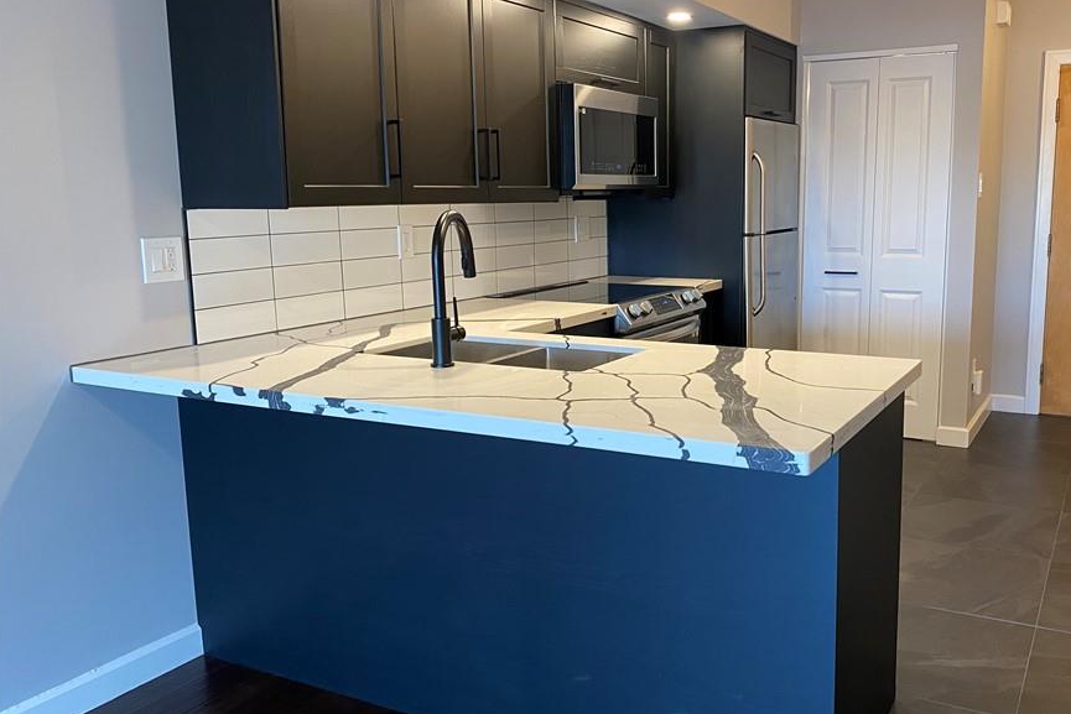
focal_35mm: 32
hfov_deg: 58.4
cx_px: 625
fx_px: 952
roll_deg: +0.4
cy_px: 343
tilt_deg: -9.0
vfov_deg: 41.1
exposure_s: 1/60
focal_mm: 4.25
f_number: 1.8
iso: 160
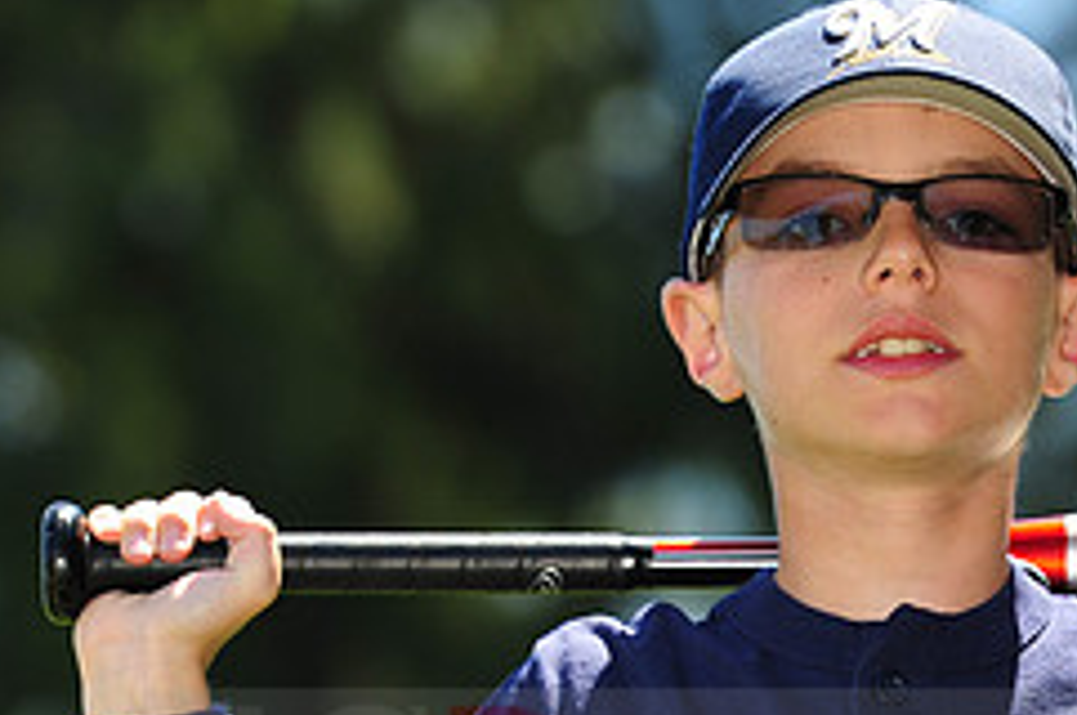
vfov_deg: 3.4
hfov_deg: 5.2
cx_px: 894
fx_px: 11861
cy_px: 746
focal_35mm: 397
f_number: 4
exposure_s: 1/640
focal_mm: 165
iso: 200
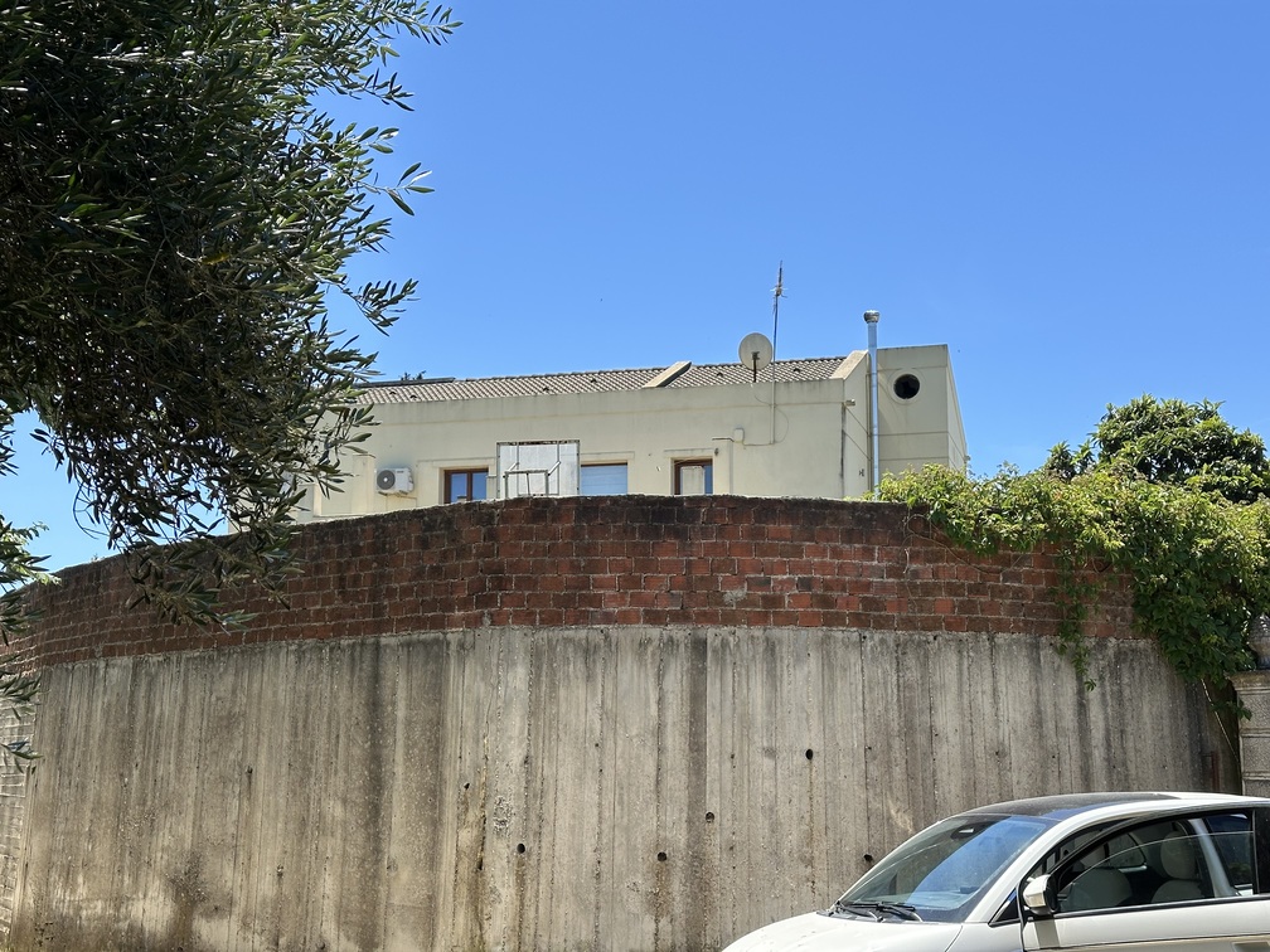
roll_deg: -0.8
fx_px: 1761
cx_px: 635
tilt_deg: +9.7
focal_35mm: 48
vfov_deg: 30.3
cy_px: 476
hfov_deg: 39.7
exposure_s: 1/2667
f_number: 1.78
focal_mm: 6.86
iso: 64
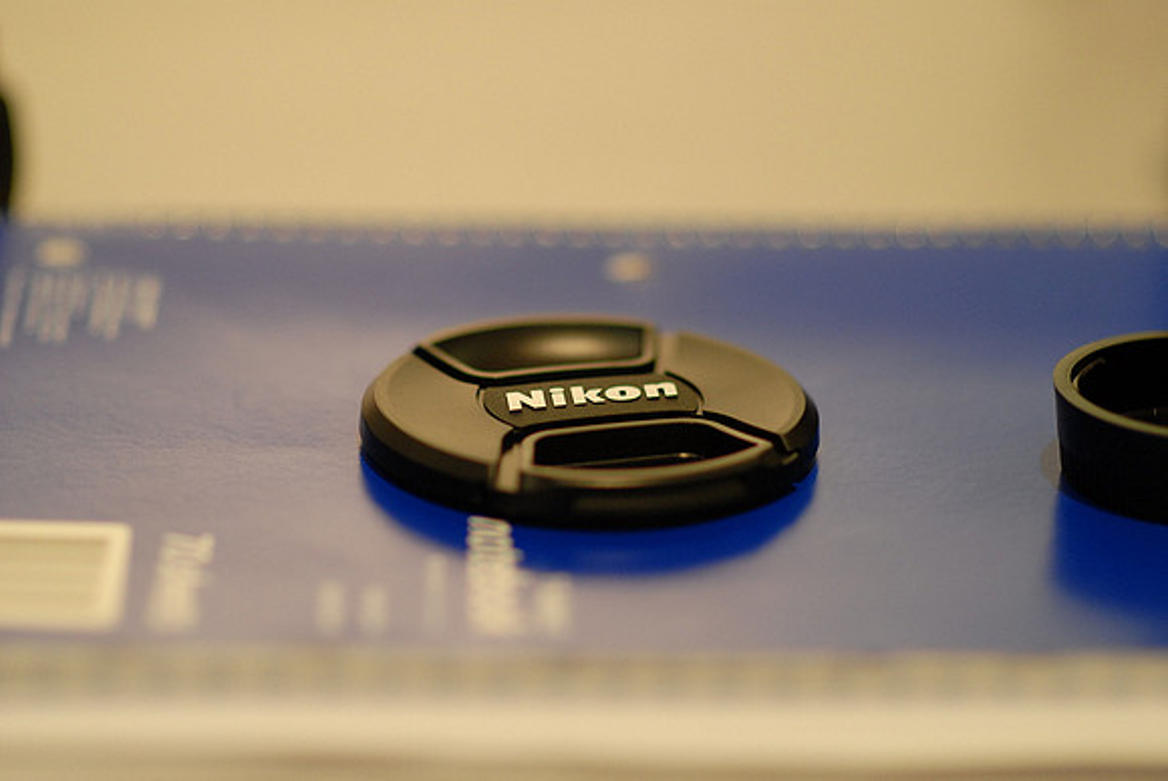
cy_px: 390
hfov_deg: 16.1
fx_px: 4141
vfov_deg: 10.8
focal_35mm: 128
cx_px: 584
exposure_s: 1/80
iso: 400
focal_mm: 85
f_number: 1.4
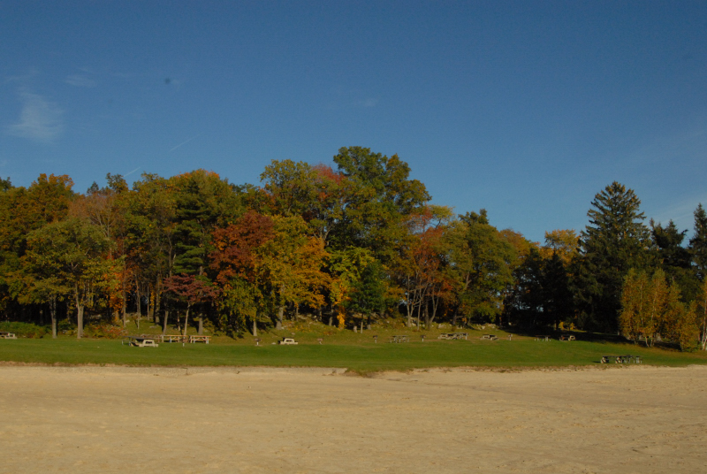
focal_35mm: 36
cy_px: 237
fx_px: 708
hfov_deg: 53.1
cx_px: 354
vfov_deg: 37.0
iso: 800
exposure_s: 1/1000
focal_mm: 24
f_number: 16
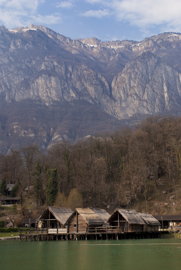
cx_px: 90
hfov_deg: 23.8
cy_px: 135
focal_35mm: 57
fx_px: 429
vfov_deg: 35.0
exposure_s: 1/125
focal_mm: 38
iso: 125
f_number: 9
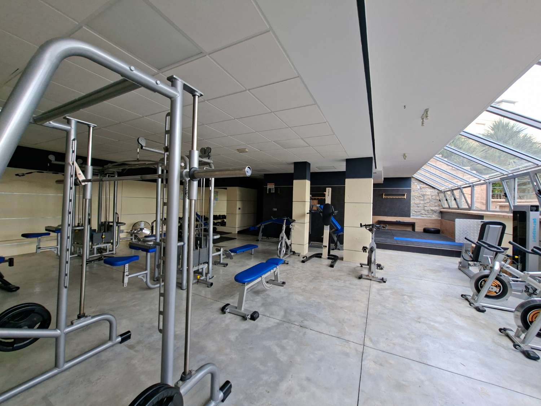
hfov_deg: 106.2
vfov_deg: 89.9
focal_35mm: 13
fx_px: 203
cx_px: 270
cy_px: 203
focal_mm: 1.74
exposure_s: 1/100
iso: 40
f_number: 2.2
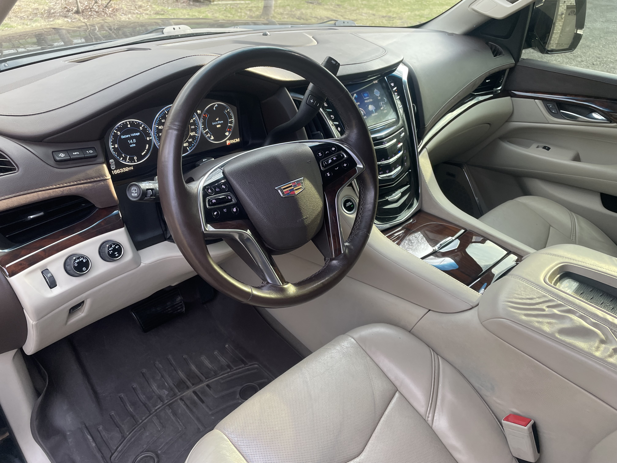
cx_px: 308
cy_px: 232
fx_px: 463
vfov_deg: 53.1
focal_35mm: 26
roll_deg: -7.9
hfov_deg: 67.3
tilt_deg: -34.5
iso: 100
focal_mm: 4.2
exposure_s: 1/121
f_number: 1.6
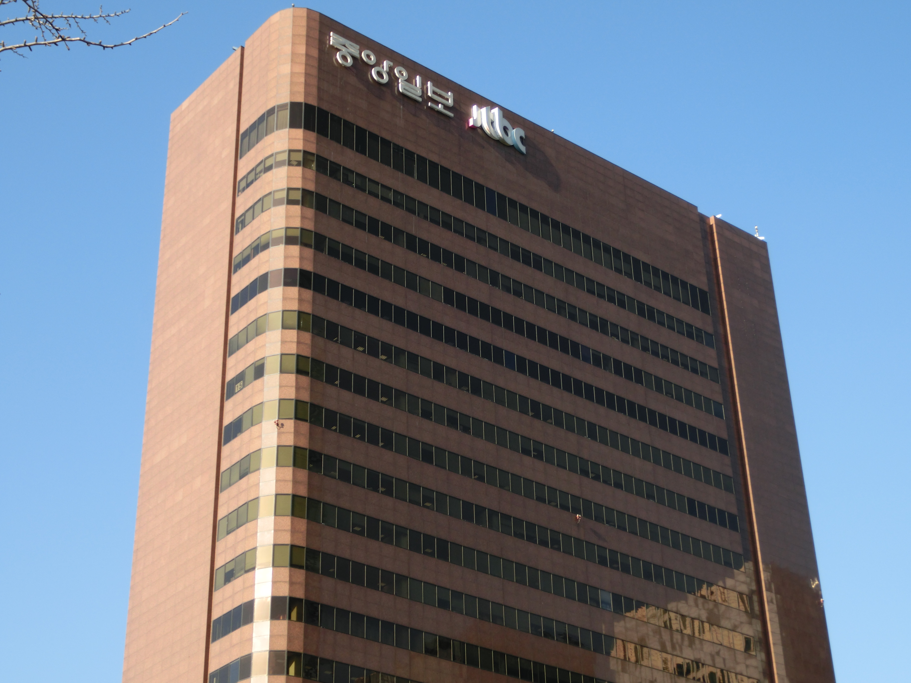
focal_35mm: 63
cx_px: 456
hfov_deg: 30.7
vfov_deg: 23.3
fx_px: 1658
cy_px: 342
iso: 80
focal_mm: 11.17
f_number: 4.6
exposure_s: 1/320
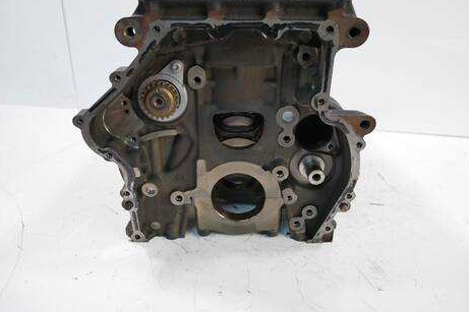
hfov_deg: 69.4
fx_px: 339
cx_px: 235
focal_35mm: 26
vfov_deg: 49.3
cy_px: 130
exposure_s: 1/125
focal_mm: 12
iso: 1600
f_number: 3.5
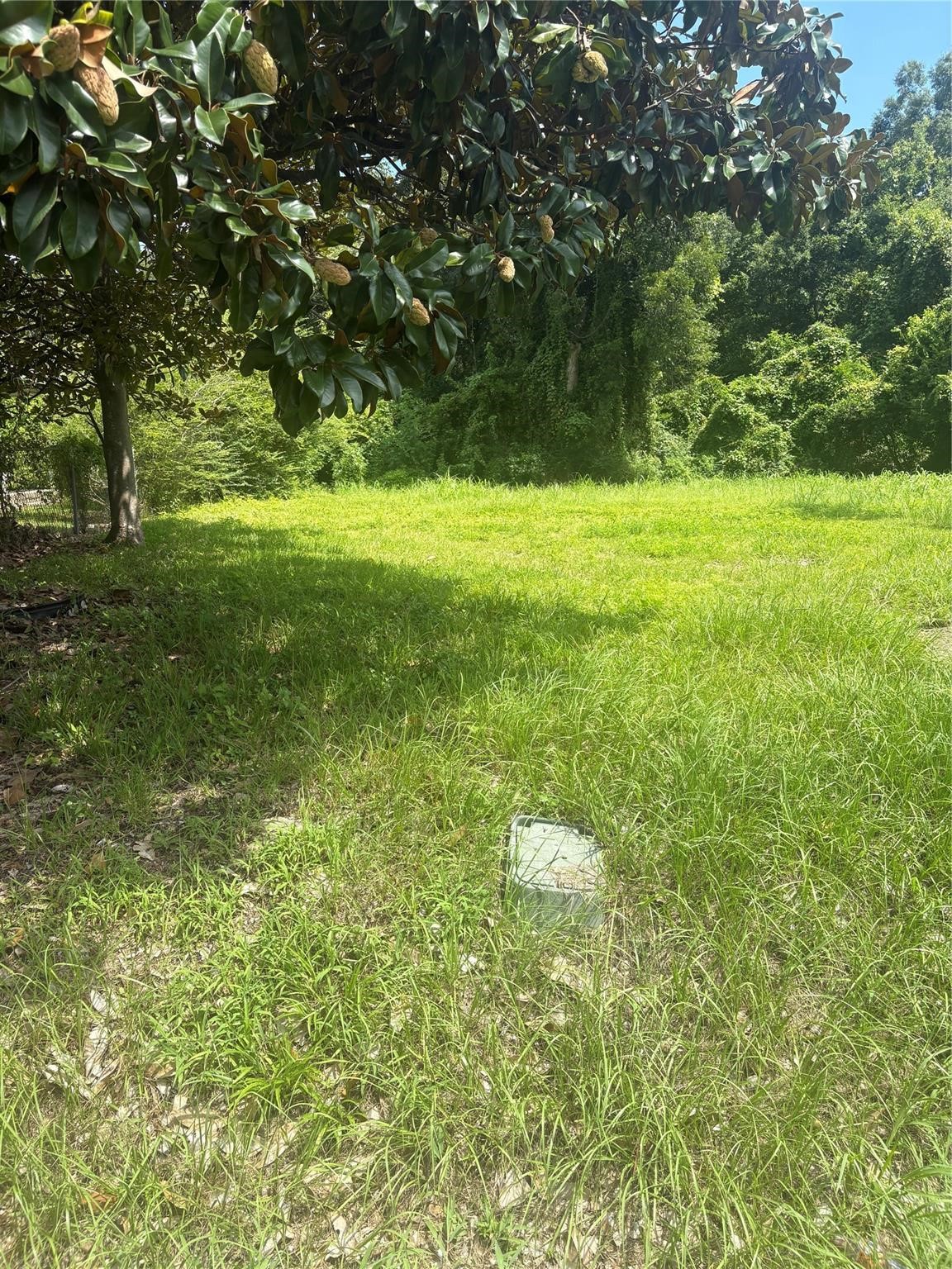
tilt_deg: -10.0
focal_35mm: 26
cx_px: 476
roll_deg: +0.5
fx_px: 953
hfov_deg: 53.1
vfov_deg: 67.3
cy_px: 634
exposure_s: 1/1263
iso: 50
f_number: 1.6
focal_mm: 5.96
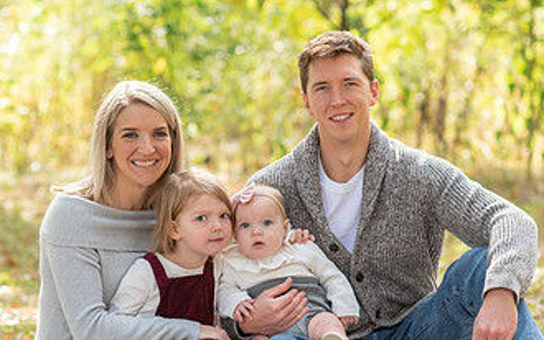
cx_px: 217
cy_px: 220
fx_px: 2475
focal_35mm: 167
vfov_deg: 7.8
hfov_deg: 12.5
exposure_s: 1/250
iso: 100
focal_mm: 85
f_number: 2.8
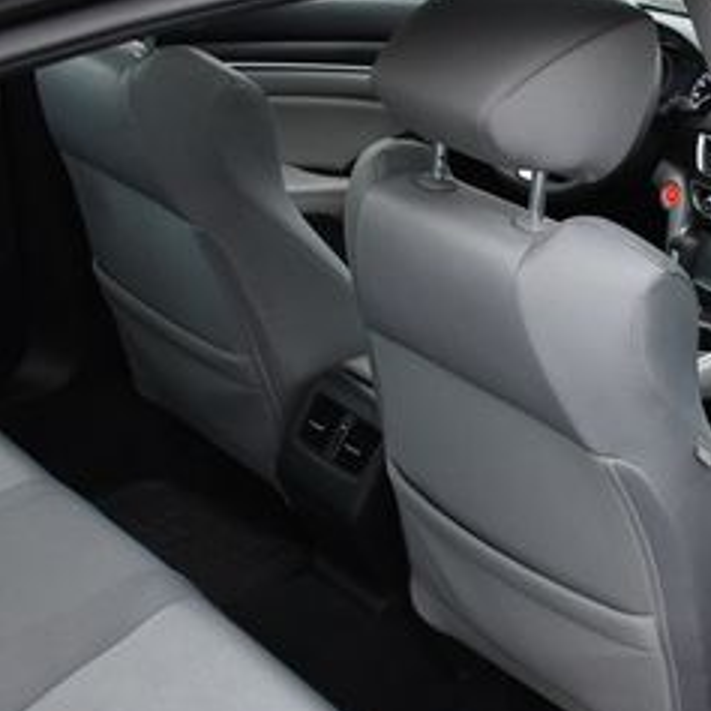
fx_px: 1441
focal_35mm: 62
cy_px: 436
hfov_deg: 26.6
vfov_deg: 27.6
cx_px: 669
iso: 1100
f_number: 3.5
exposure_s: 1/125
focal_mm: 18
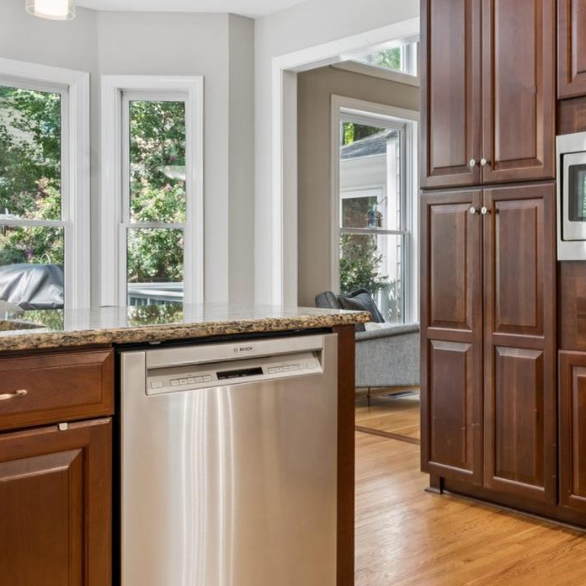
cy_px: 272
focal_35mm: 41
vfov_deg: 41.1
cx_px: 489
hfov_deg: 39.2
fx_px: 780
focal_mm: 16.3
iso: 100
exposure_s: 1.3
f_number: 13
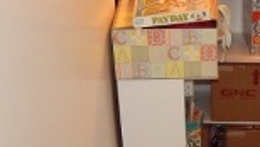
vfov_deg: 11.4
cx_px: 223
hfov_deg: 20.2
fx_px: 718
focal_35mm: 104
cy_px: 196
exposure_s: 1/30
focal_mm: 4
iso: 200
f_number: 3
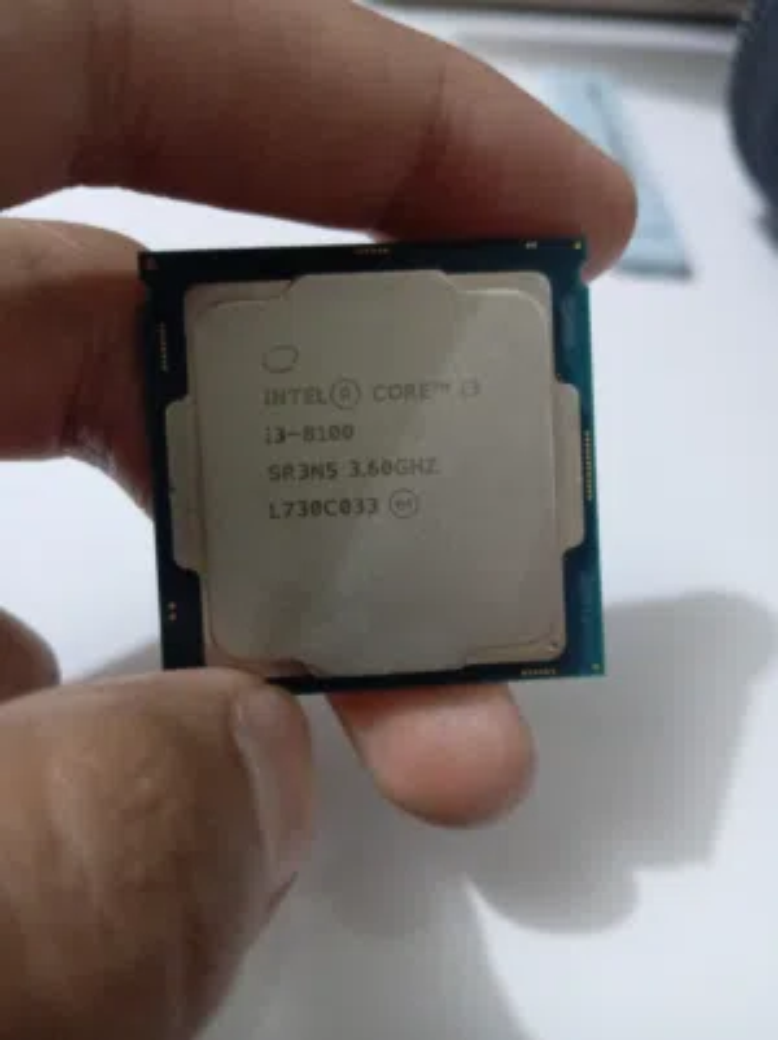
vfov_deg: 65.4
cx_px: 389
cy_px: 520
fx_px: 810
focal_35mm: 27
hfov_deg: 51.3
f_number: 1.8
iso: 2258
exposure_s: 1/16.7
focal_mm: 4.05
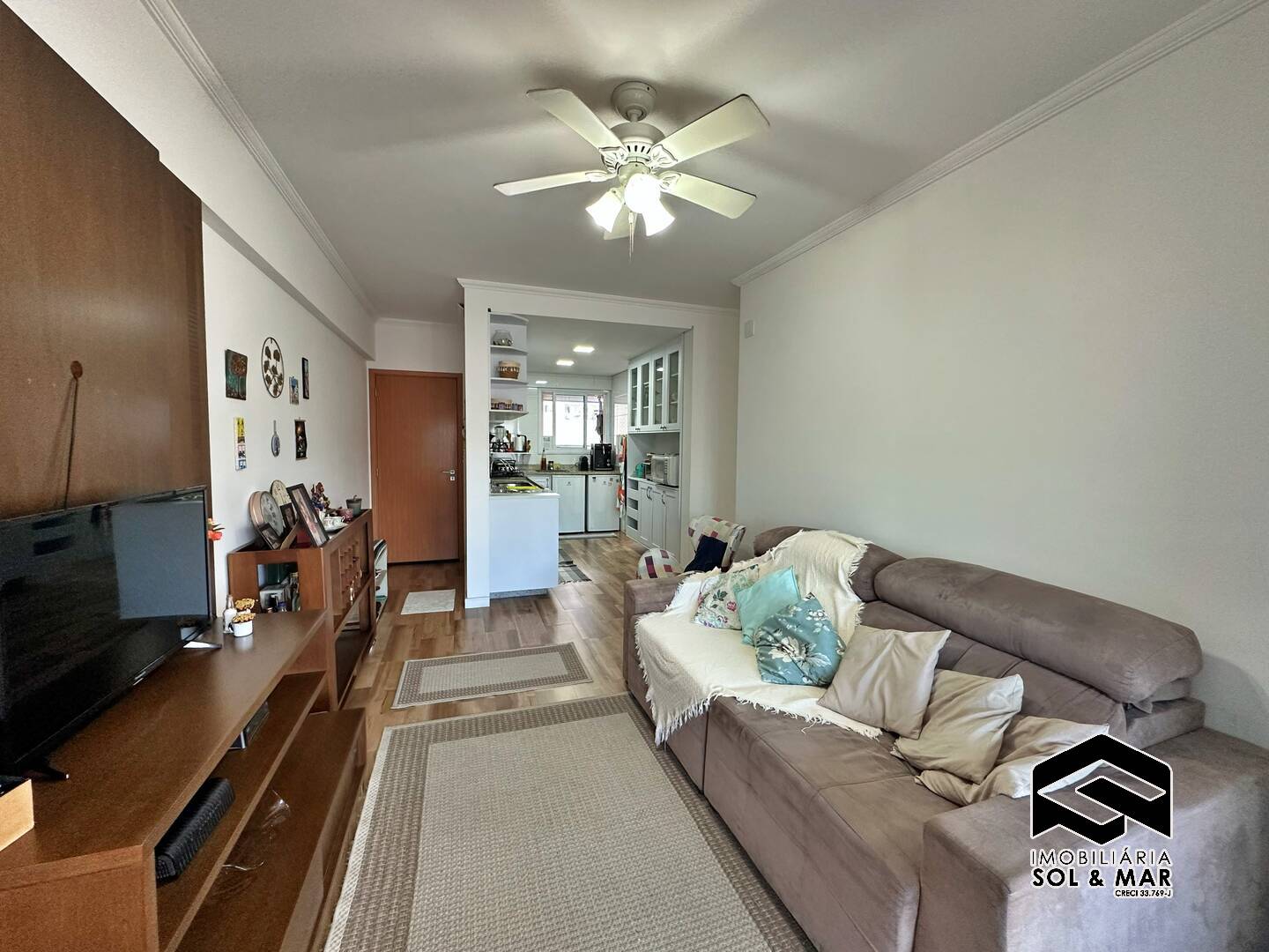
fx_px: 513
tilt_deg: -3.7
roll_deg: -0.9
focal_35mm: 14
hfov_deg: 102.1
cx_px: 634
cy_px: 476
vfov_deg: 85.7
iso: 250
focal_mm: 2.22
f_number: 2.2
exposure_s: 1/120
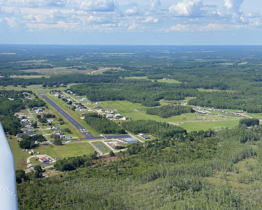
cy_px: 106
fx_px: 426
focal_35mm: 55
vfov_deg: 27.6
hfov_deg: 34.1
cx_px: 122
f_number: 2
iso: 20
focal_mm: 6
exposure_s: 1/2519
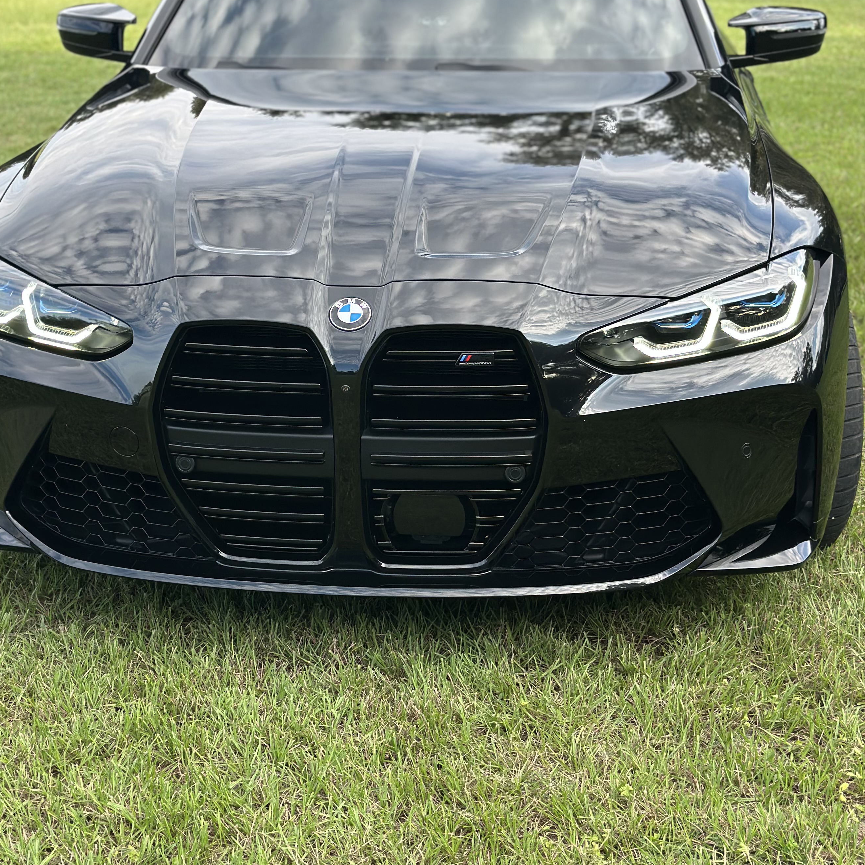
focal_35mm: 65
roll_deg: +0.0
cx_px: 373
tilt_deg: -12.4
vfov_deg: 26.4
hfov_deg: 26.5
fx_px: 1838
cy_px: 317
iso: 80
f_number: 1.78
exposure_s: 1/880
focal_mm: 6.86
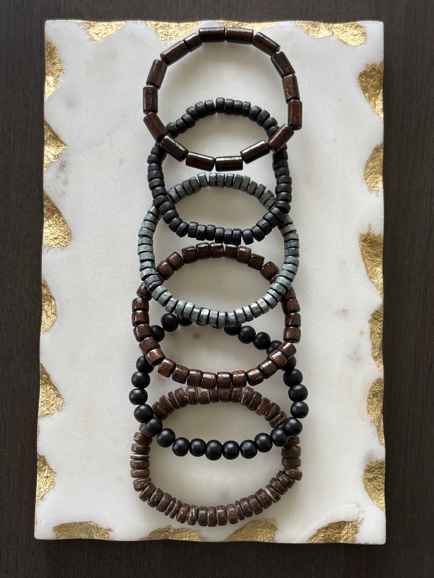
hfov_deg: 27.5
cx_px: 215
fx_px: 886
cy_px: 292
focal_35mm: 53
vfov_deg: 36.2
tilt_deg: -85.9
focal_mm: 5.96
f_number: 1.6
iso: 50
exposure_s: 1/97
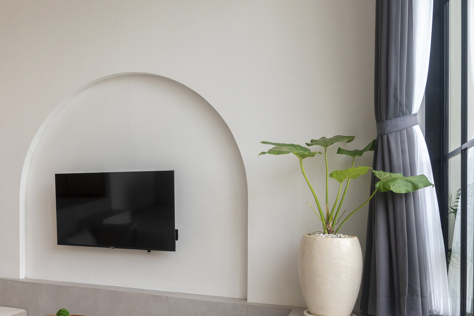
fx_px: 461
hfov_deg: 51.1
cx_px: 97
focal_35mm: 35
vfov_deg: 37.2
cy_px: 227
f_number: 8
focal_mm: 20
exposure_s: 1/100
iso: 400
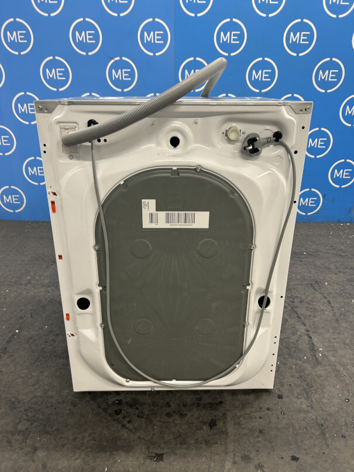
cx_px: 177
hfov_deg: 53.1
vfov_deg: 67.3
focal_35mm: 26
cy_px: 236
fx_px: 354
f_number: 1.5
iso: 80
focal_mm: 5.7
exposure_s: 1/50
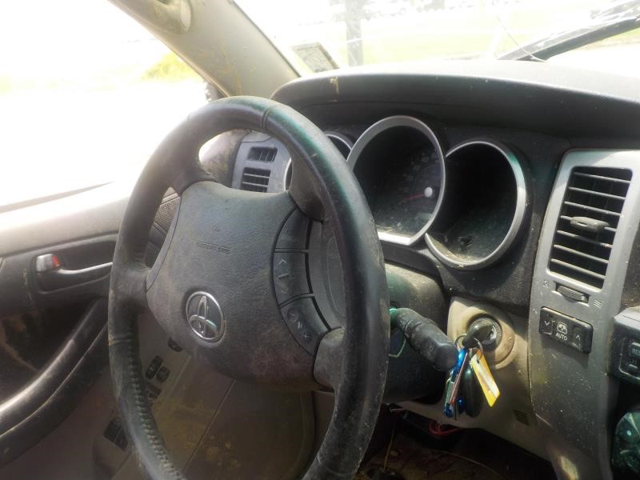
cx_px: 320
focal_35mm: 30
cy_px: 240
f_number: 3.3
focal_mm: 4.1
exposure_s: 1/160
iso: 125
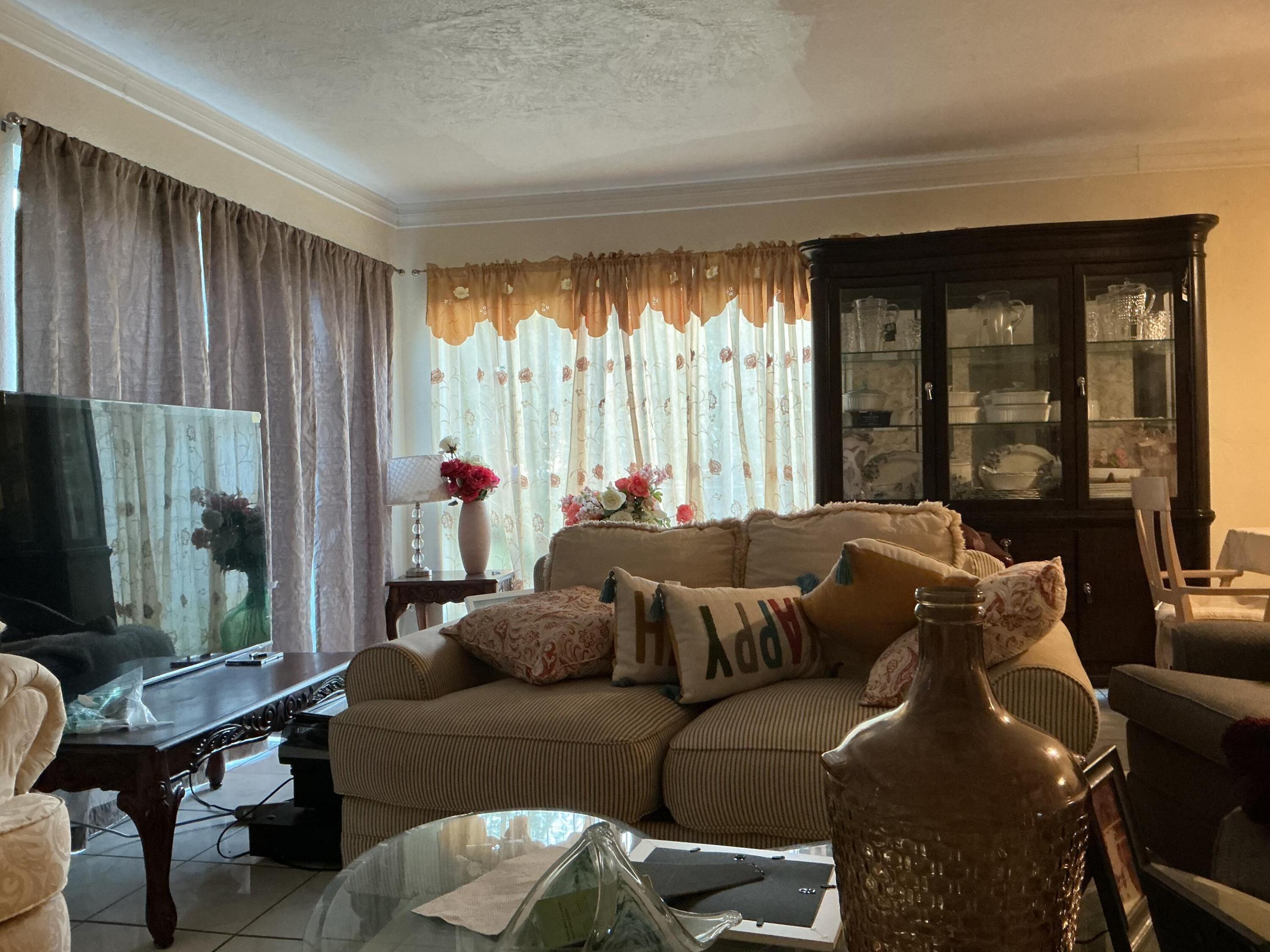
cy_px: 476
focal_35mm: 29
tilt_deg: -0.4
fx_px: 1064
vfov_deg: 48.2
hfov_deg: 61.7
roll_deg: +1.3
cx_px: 635
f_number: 1.8
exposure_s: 1/40
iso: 250
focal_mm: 3
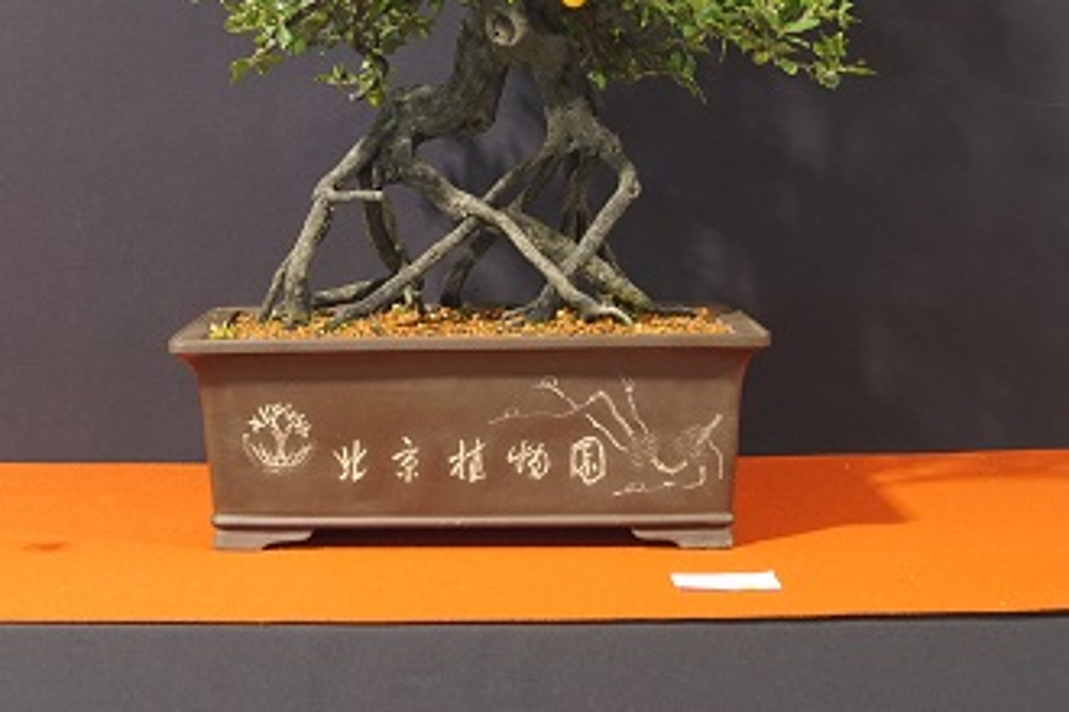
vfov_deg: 18.9
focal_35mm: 71
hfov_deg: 28.3
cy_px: 68
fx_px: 2108
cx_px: 392
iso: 640
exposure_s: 1
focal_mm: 26
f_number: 11
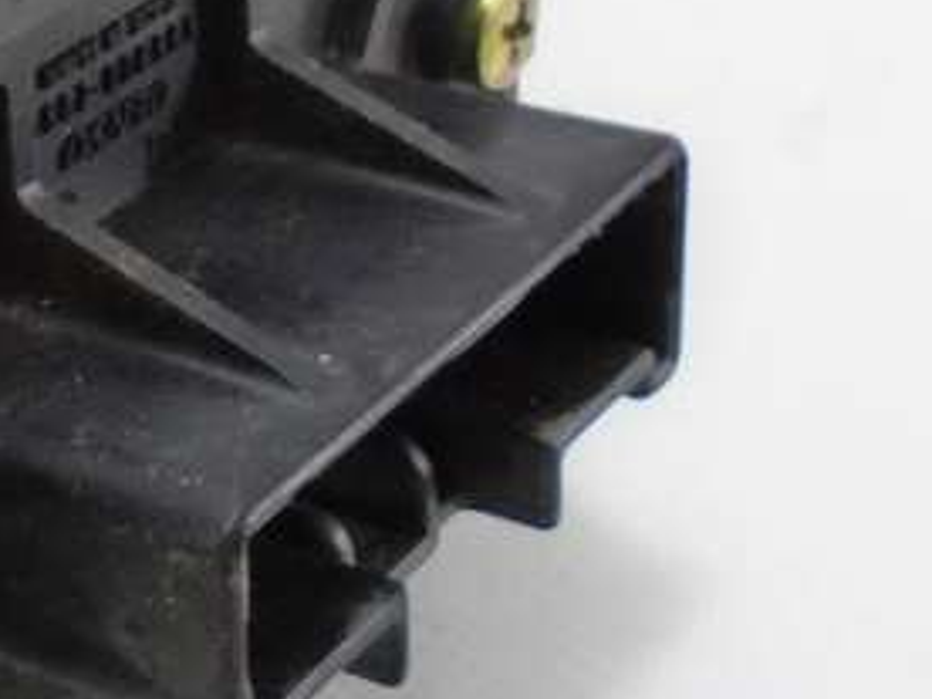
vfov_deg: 14.3
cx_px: -270
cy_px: 226
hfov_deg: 17.9
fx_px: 2773
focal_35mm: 103
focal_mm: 4.6
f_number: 3.2
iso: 200
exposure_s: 1/30
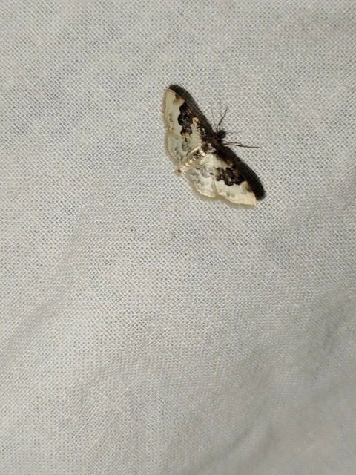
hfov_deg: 24.4
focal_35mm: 60
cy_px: 238
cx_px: 178
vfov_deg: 32.2
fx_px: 823
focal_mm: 5.31
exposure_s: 1/50
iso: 80
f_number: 1.7
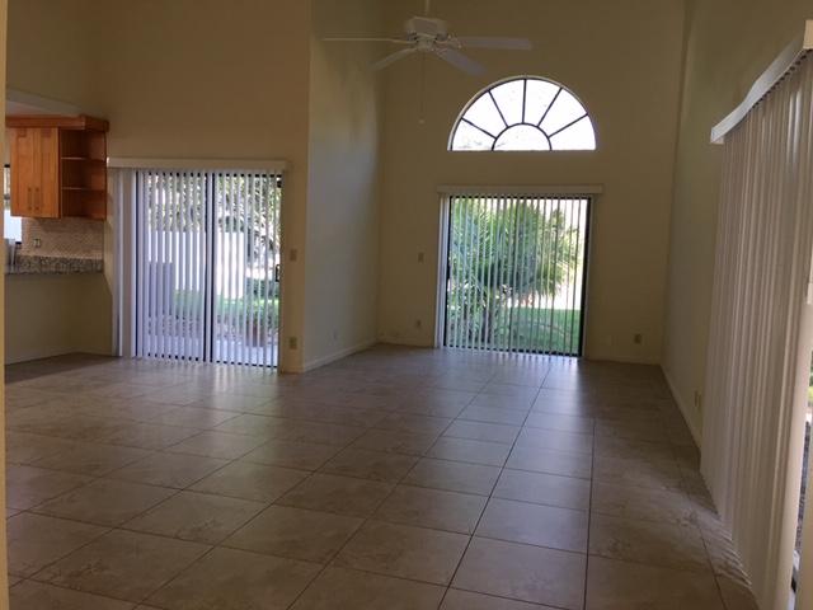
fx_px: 681
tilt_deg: -5.6
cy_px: 305
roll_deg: -3.4
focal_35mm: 29
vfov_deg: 48.2
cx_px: 406
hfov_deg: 61.7
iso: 32
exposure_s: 1/30
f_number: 2.2
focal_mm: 4.15
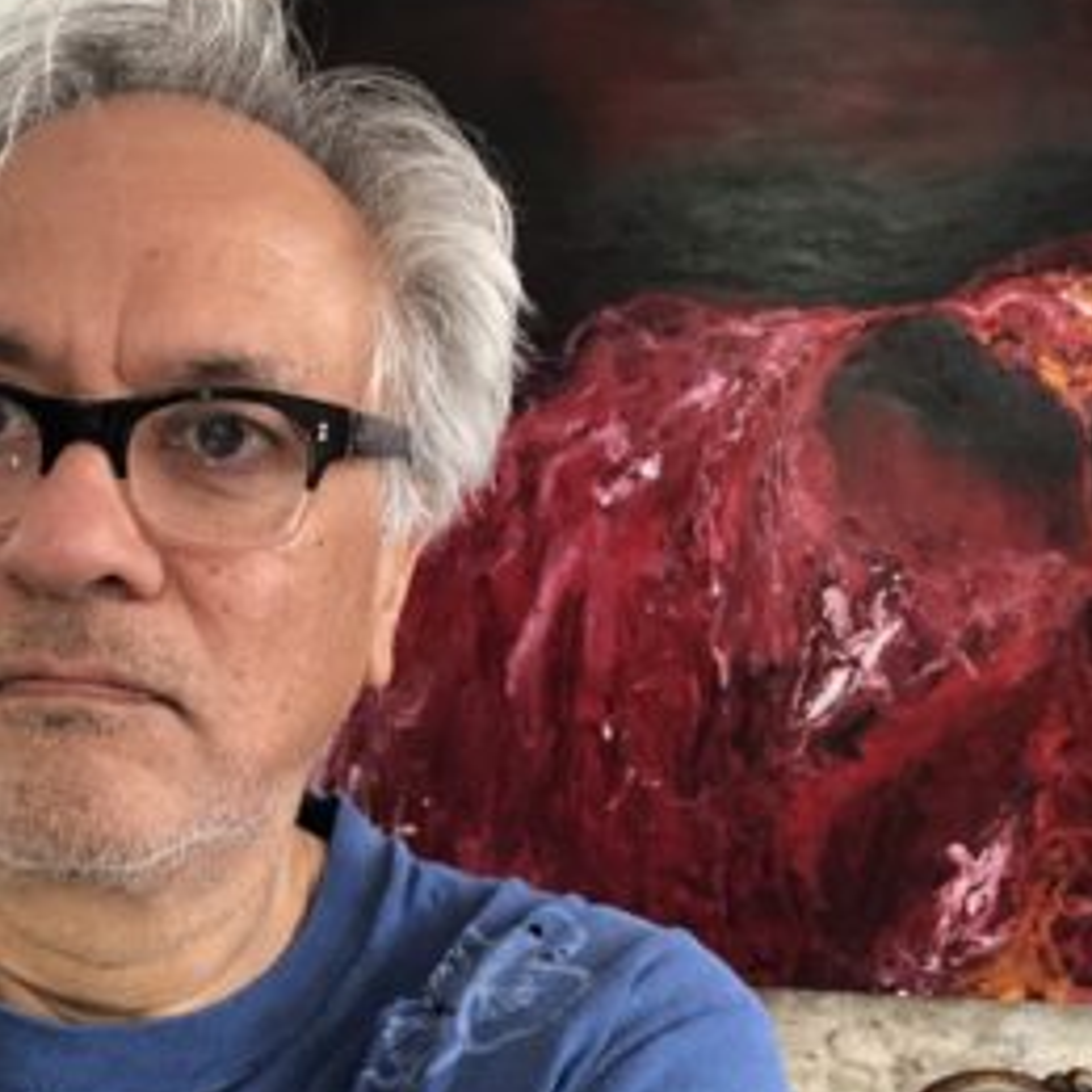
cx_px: 399
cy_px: 449
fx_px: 1749
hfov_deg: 34.5
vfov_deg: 34.6
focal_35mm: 49
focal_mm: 2.87
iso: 250
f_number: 2.2
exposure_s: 1/40
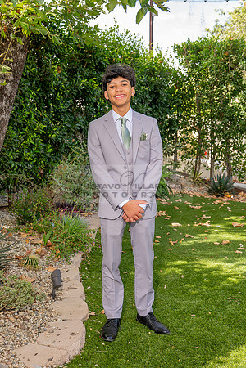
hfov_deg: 30.3
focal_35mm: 44
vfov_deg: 44.3
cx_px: 120
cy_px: 184
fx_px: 454
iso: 200
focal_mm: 29.5
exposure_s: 1/200
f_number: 4
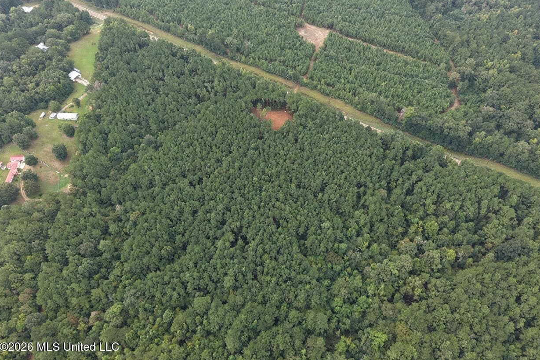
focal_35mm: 26
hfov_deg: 69.4
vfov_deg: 49.4
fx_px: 390
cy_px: 154
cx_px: 278
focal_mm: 8.7
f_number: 1.8
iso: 100
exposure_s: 1/500
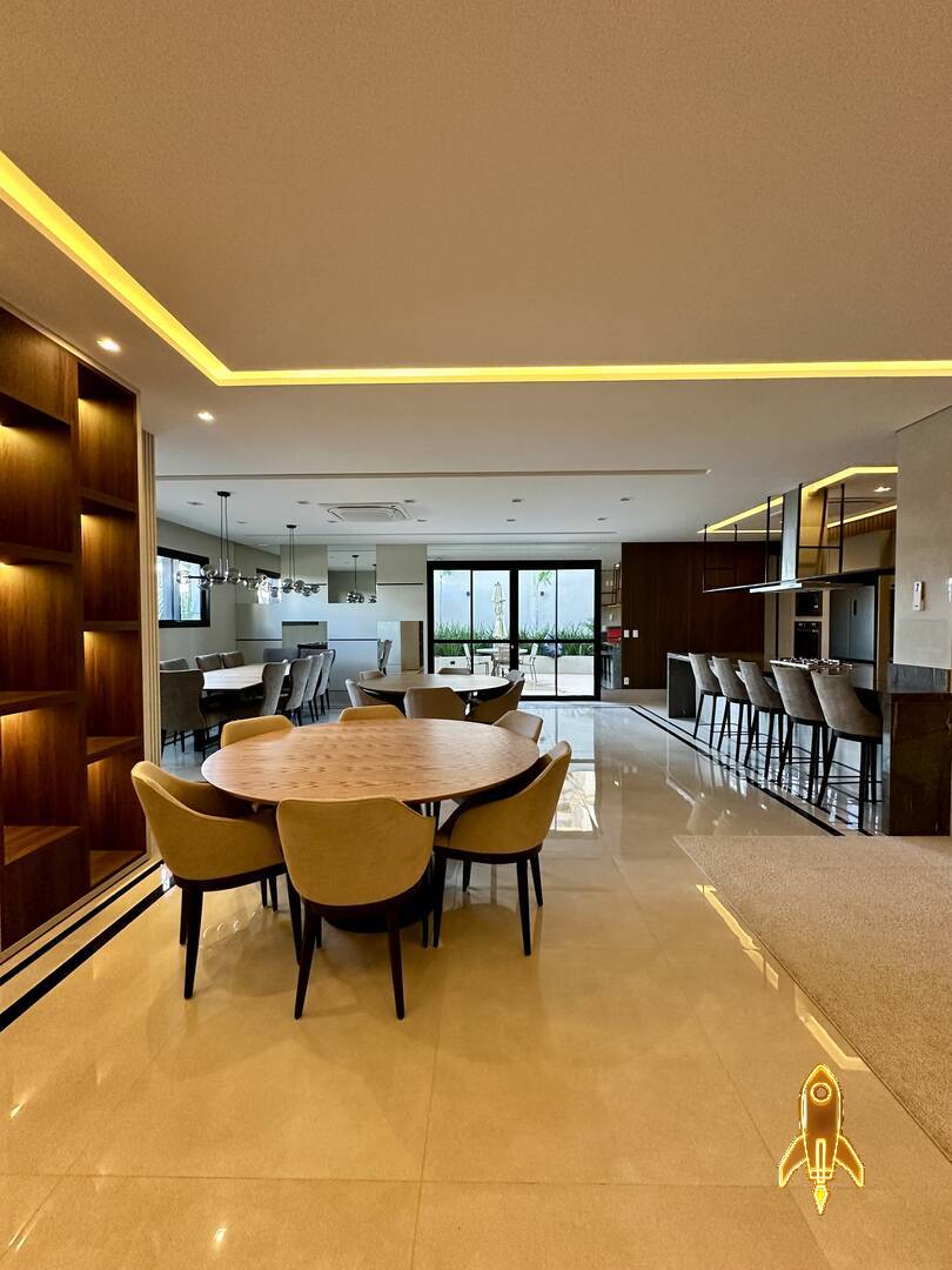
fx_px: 513
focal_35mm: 14
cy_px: 635
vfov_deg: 102.1
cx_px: 476
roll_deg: -0.1
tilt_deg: -0.6
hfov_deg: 85.7
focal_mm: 2.22
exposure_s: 1/120
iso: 320
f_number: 2.2
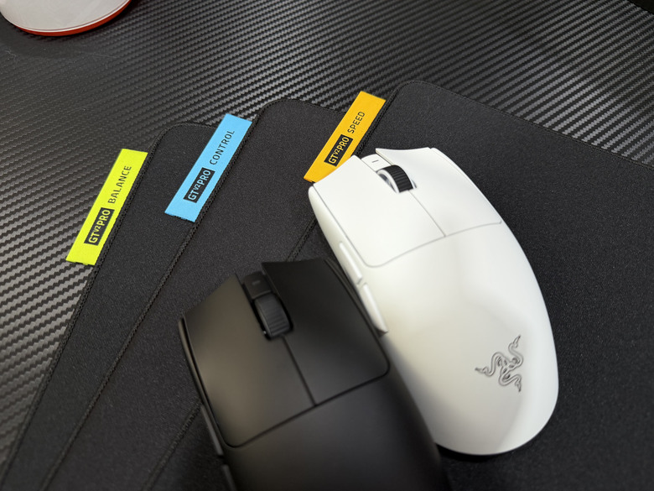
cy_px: 246
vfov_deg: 56.8
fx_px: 453
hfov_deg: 71.6
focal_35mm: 24
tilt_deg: -60.7
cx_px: 327
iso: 160
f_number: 1.78
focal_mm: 6.76
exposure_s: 1/60
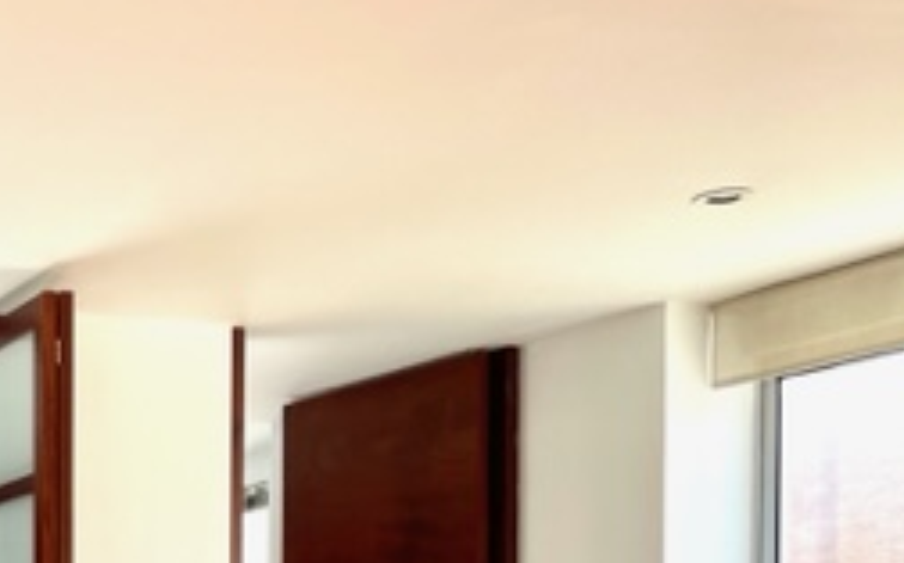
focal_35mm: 70
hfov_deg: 26.1
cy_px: 800
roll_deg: +0.8
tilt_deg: -1.5
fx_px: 1723
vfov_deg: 17.1
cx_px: -194
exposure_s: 1/219
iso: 32
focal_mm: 4.2
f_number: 1.6
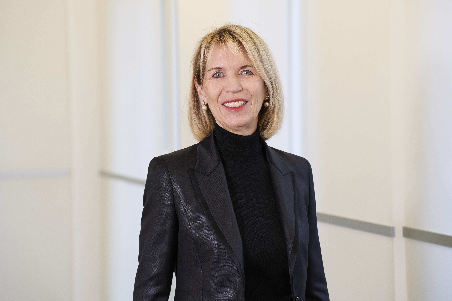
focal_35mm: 168
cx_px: 226
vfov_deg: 8.2
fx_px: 2110
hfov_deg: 12.2
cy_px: 150
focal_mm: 168
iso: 1600
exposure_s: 1/160
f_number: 7.1
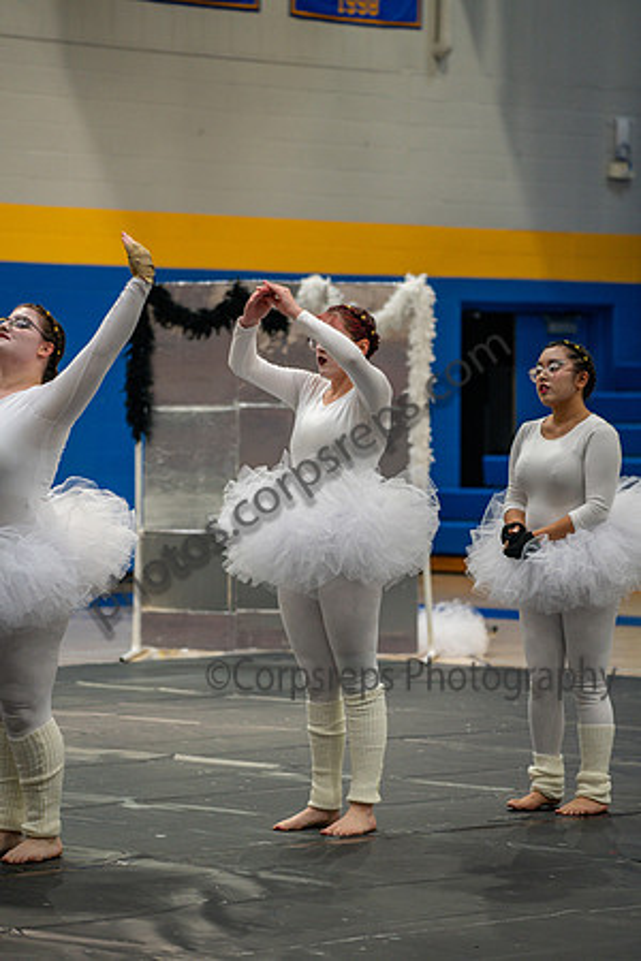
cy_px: 480
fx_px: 3872
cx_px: 320
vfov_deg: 14.2
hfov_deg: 9.5
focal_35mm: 145
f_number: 4
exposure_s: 1/500
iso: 1800
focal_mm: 145
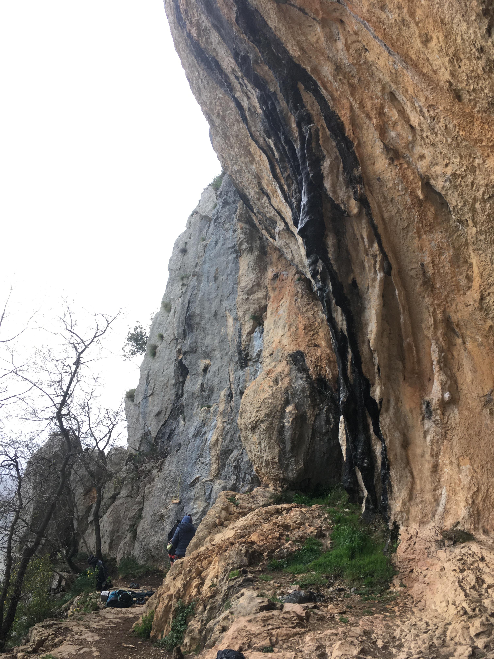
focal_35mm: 29
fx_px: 552
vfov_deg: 61.7
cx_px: 247
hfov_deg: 48.2
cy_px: 330
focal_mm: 4.15
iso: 32
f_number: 2.2
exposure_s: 1/100
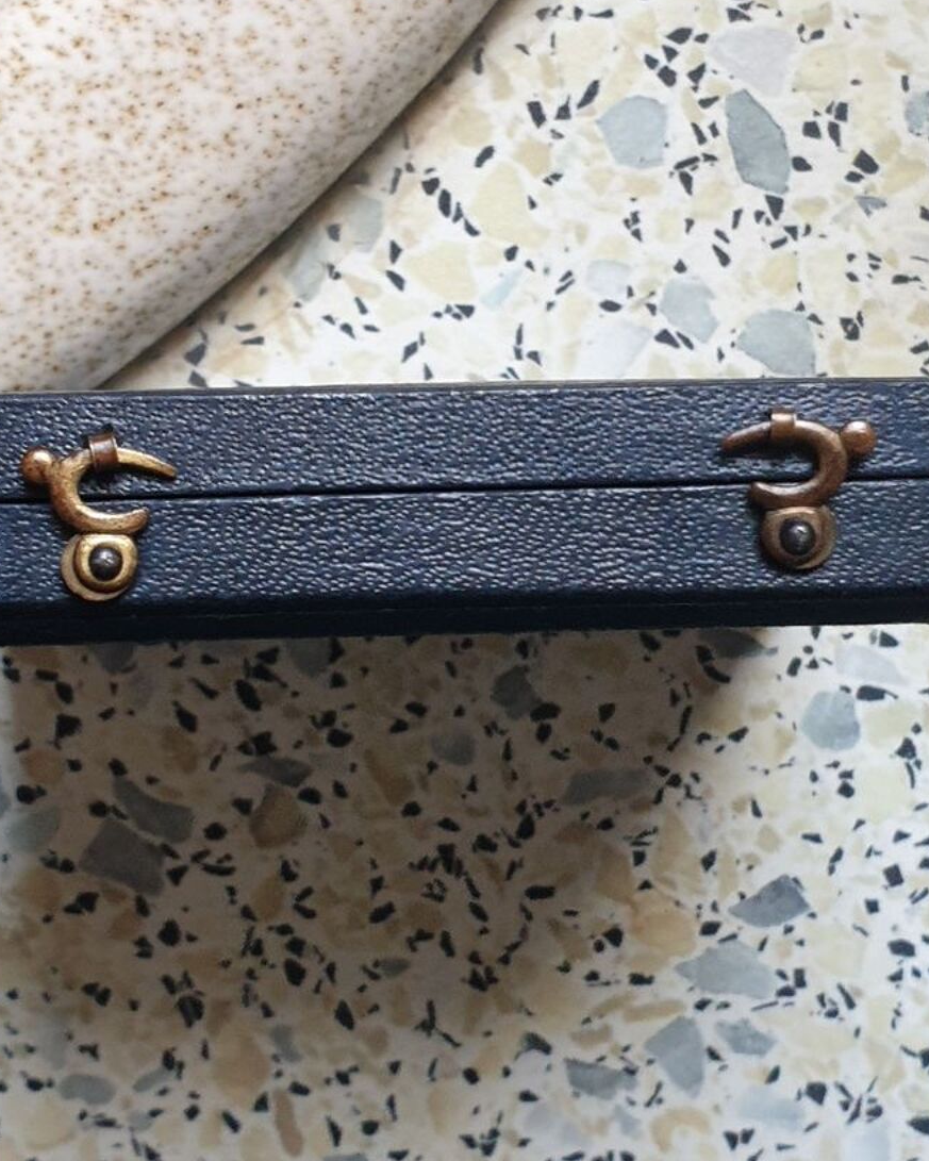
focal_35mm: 31
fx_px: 1065
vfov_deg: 56.9
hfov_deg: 47.1
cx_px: 432
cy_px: 491
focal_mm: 4.3
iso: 320
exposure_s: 1/100
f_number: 2.4
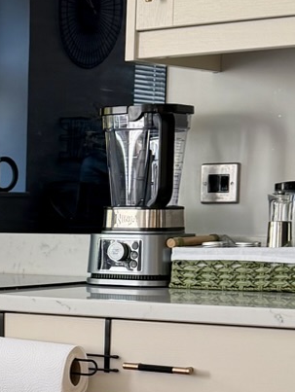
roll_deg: +0.5
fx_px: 1350
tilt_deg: -5.4
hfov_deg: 12.0
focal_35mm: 119
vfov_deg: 16.3
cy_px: 344
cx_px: -120
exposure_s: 1/121
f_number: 1.78
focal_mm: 6.76
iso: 100
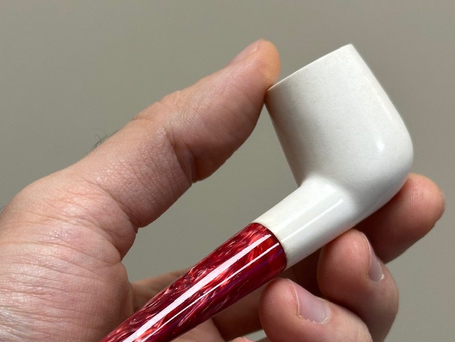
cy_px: 248
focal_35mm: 84
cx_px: 155
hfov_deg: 23.2
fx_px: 1105
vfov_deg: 17.5
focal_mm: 6.86
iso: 64
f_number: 1.78
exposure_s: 1/100
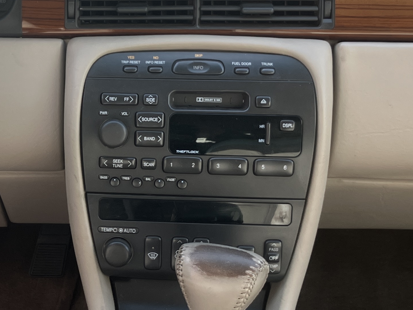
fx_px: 931
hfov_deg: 24.3
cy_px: 150
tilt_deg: -20.4
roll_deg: +1.4
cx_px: 38
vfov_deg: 18.9
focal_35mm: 78
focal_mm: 3.99
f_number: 1.8
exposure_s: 1/152
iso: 25
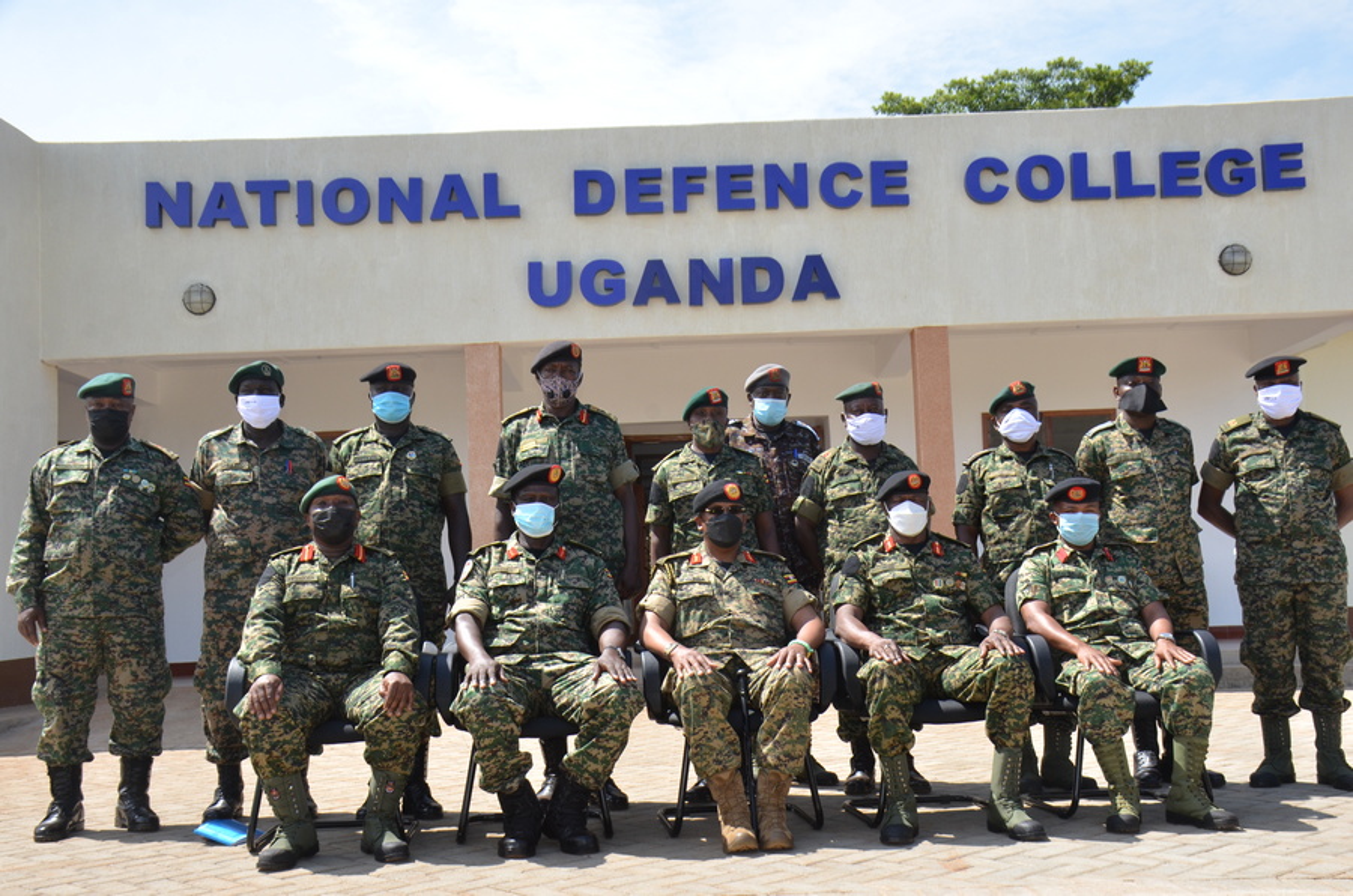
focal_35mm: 40
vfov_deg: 32.9
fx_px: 1519
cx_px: 676
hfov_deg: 48.0
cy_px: 448
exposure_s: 1/250
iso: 320
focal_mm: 27
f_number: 11
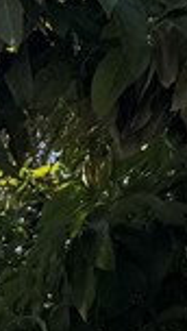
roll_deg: -0.7
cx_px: -463
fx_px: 1545
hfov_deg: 6.1
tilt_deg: -2.4
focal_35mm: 176
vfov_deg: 10.8
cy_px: 725
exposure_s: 1/4310
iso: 80
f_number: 1.78
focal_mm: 6.76
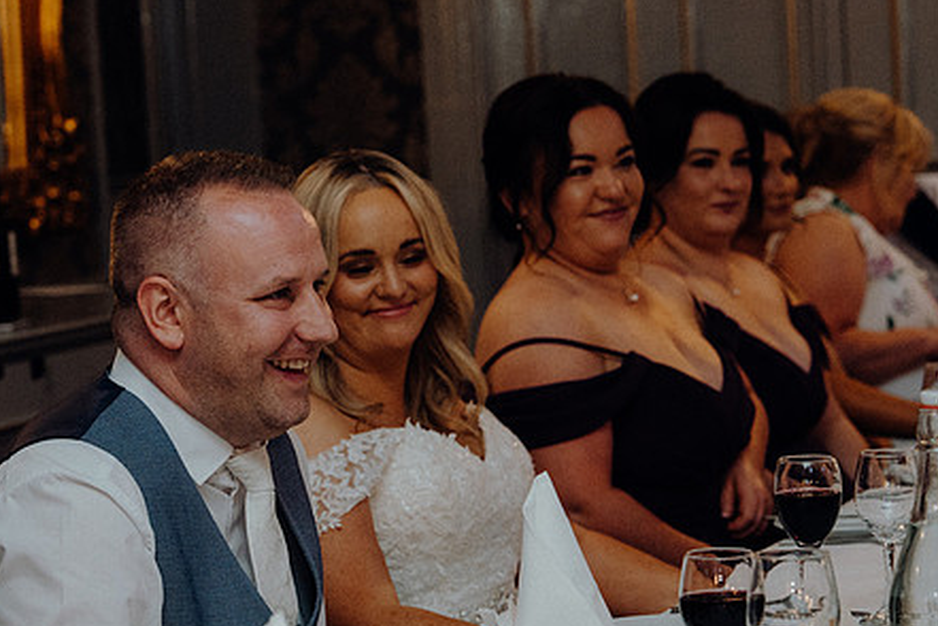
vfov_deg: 9.9
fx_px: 3595
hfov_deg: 14.9
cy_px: 386
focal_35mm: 138
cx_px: 387
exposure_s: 1/160
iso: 2500
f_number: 3.5
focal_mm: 70
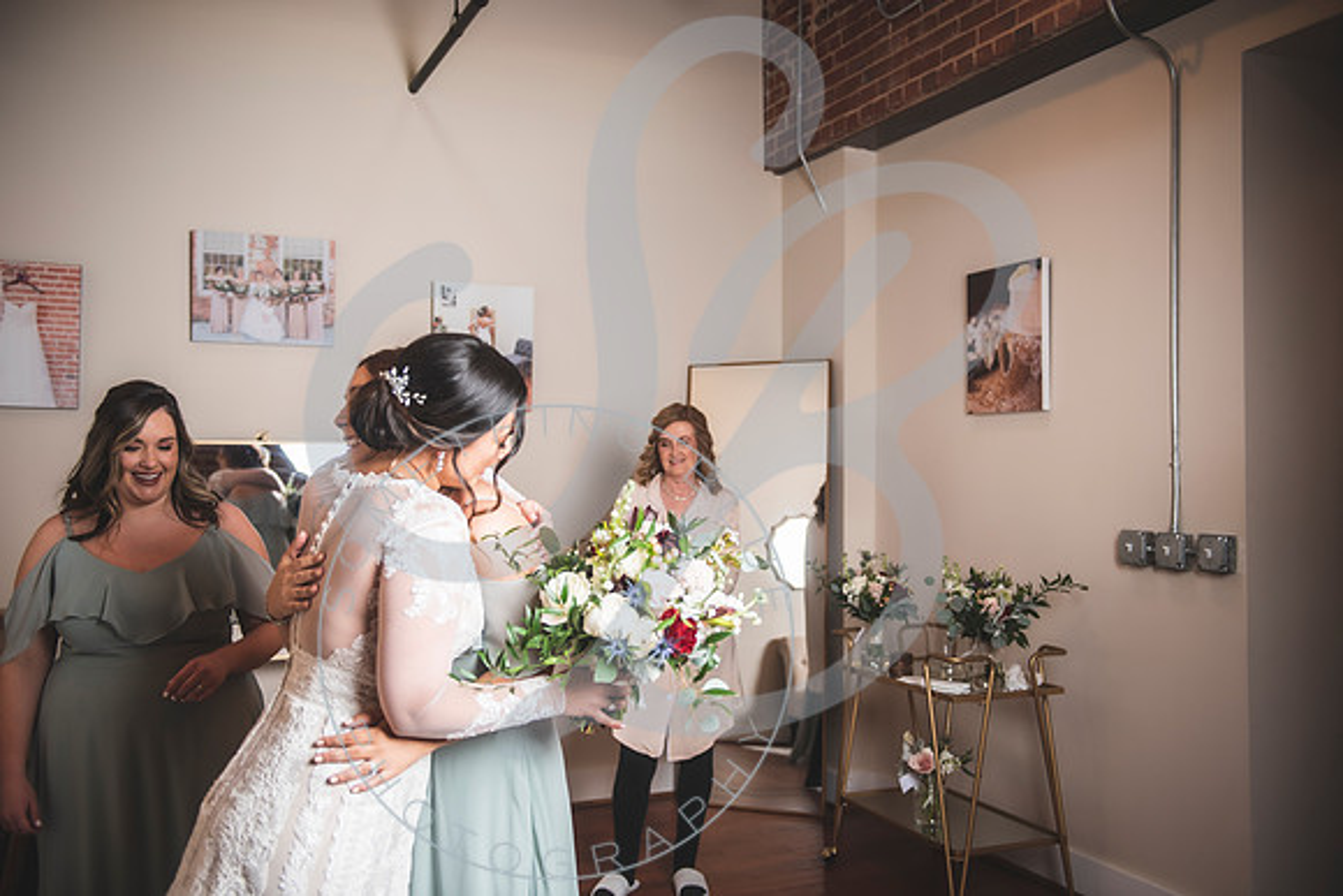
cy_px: 448
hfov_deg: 55.8
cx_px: 672
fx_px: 1269
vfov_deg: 38.9
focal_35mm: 34
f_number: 2.8
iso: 100
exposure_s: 1/125
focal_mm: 34
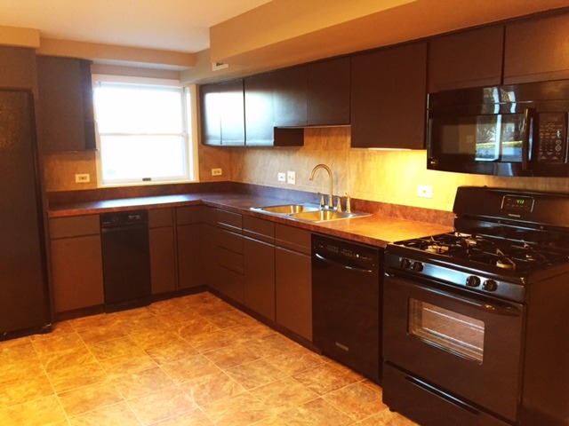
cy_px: 213
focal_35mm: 29
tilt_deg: -9.5
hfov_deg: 61.7
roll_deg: -0.4
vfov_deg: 48.2
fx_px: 477
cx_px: 284
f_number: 2.2
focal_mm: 4.15
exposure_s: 1/20
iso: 250
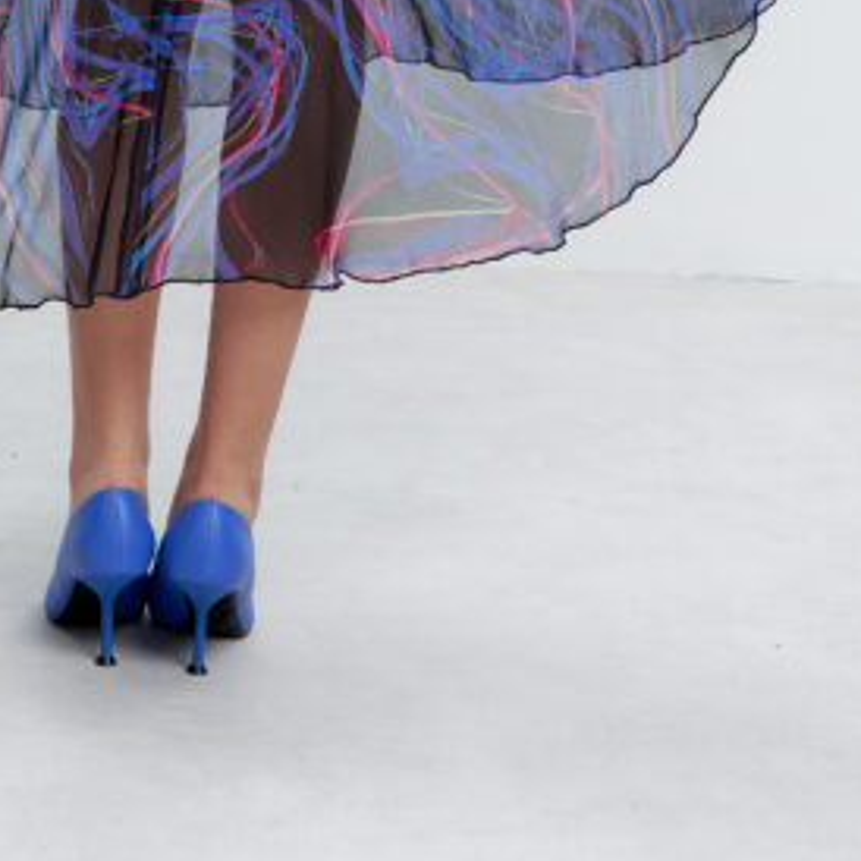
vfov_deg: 13.6
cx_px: 185
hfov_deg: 14.1
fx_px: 3461
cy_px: -305
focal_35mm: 123
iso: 100
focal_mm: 44
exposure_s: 1/160
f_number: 10
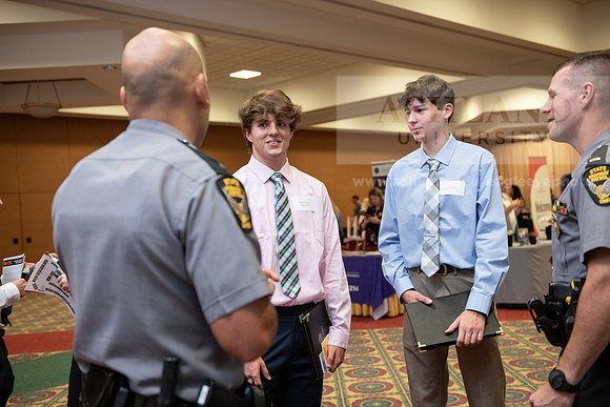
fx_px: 712
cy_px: 204
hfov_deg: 46.4
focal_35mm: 42
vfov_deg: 31.9
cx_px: 305
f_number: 3.2
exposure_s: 1/160
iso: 1250
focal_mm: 42
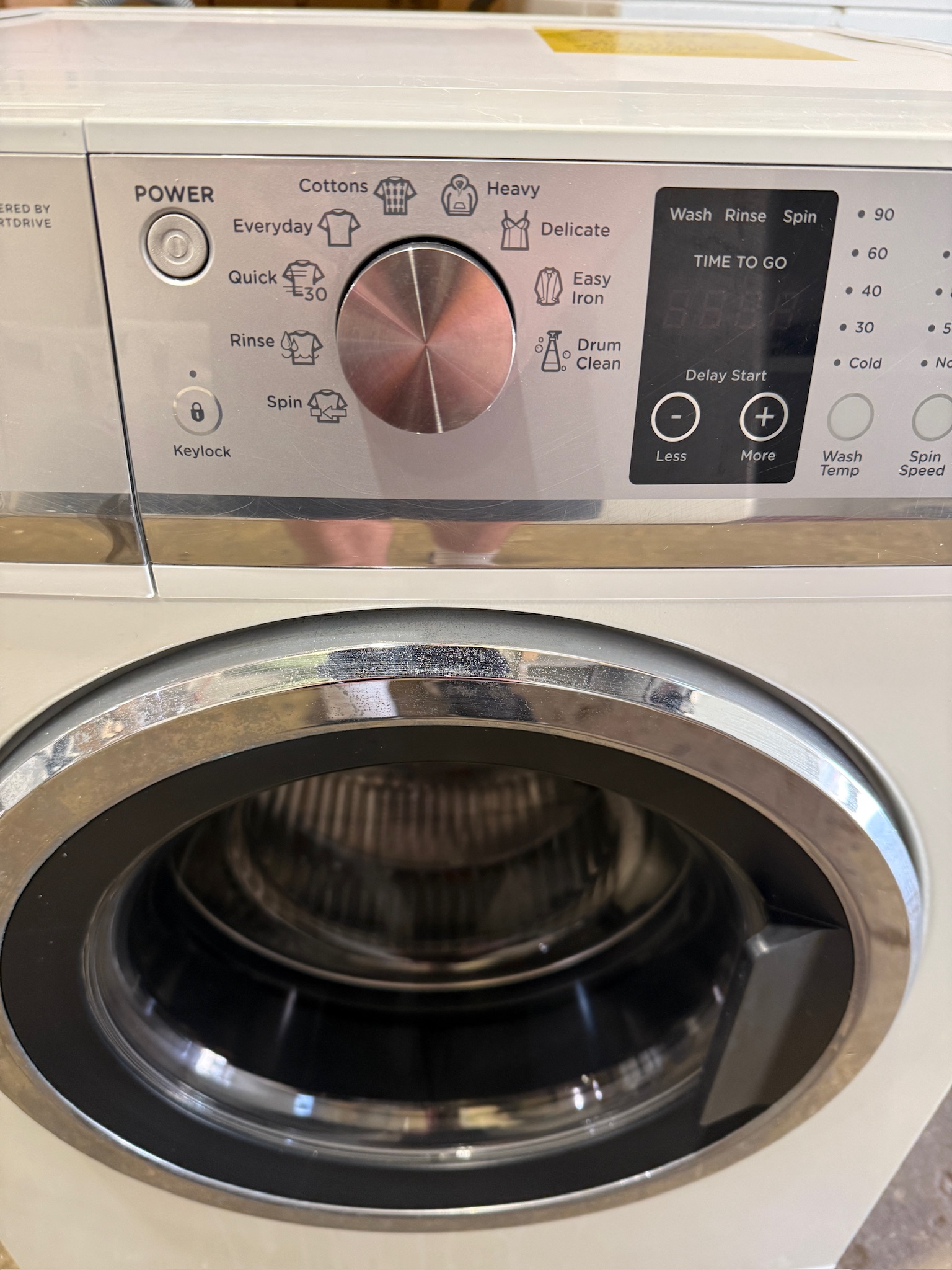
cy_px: 635
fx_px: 880
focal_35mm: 24
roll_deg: -2.0
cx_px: 476
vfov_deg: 71.6
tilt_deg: -35.9
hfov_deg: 56.8
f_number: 1.78
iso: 200
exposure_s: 1/50
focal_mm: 6.76
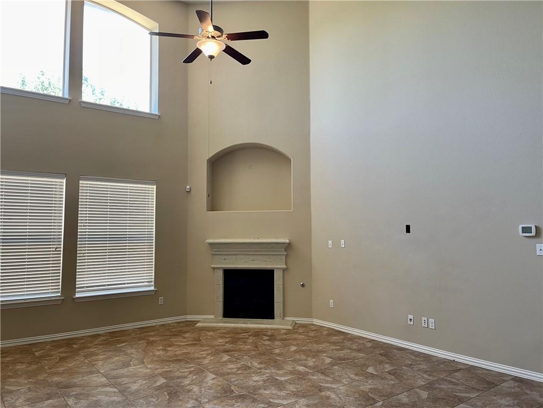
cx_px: 272
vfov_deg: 53.1
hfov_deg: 67.3
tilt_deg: +3.9
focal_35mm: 26
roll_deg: +0.4
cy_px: 204
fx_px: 408
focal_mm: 5.1
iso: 80
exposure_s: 1/60
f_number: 1.6
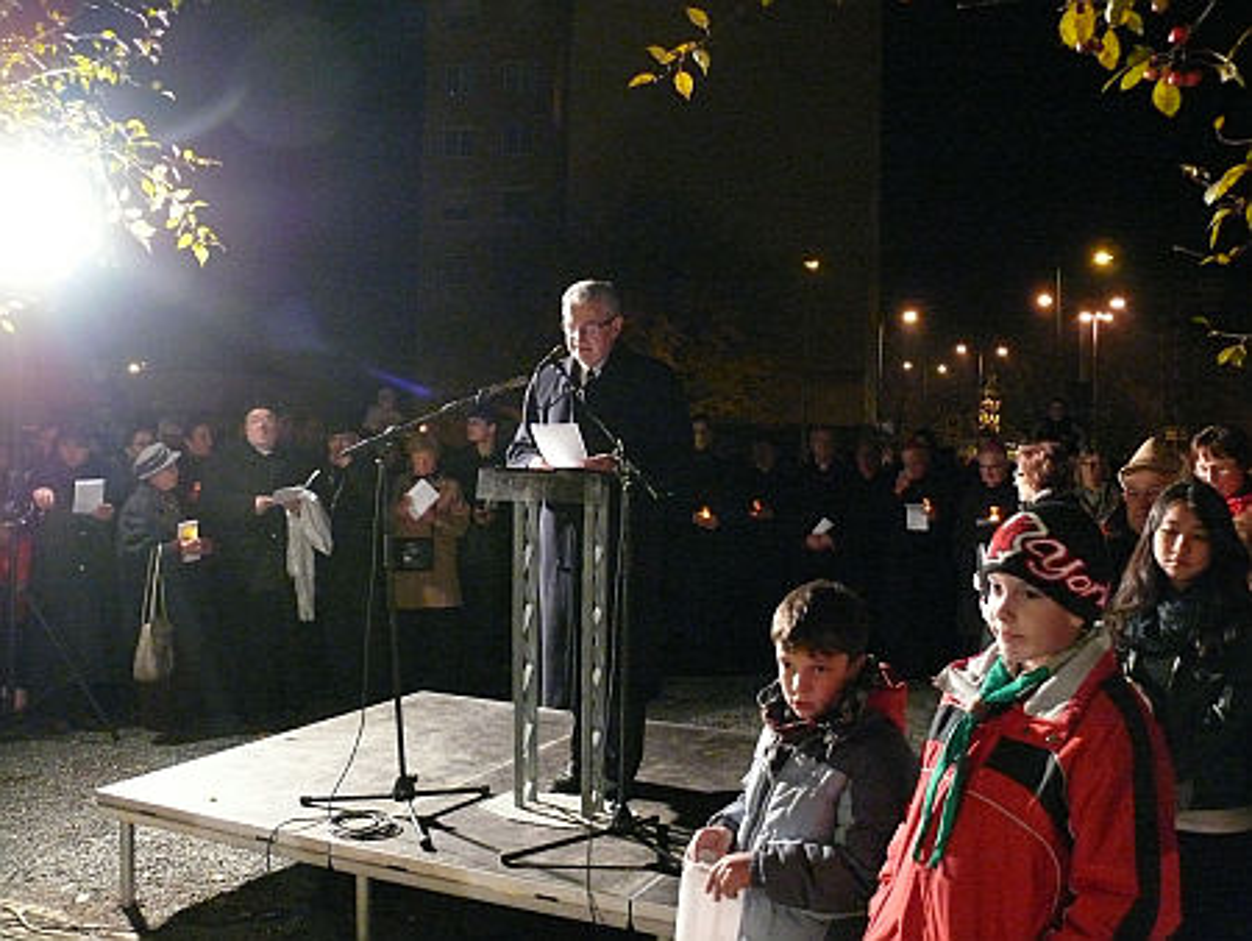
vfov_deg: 40.7
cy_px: 470
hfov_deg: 52.6
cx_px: 626
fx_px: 1267
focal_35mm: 35
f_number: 2.8
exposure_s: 1/15
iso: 800
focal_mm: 7.4
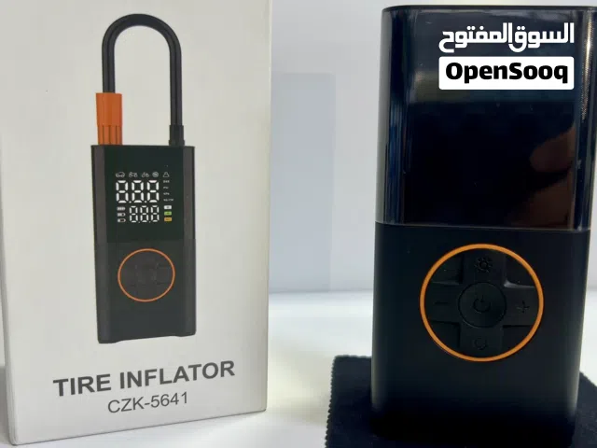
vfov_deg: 53.1
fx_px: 448
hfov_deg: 67.3
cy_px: 224
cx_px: 298
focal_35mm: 26
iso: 50
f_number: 1.5
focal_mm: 5.7
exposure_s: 1/242
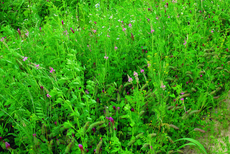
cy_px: 77
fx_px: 403
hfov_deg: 31.8
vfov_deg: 21.6
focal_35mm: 63
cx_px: 115
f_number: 8
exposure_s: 1/400
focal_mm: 42
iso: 500
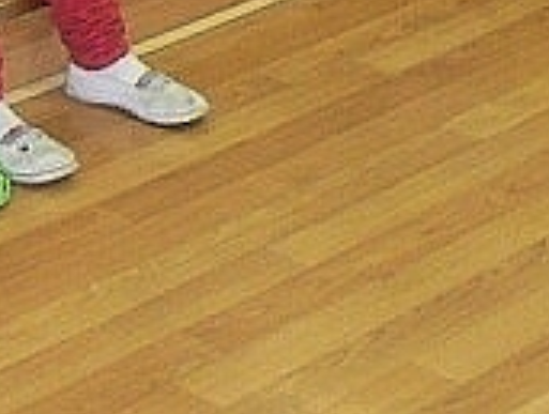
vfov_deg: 8.2
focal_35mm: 168
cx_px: 10
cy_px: -546
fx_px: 2670
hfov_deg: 11.6
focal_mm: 6
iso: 200
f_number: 2.8
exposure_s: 1/30
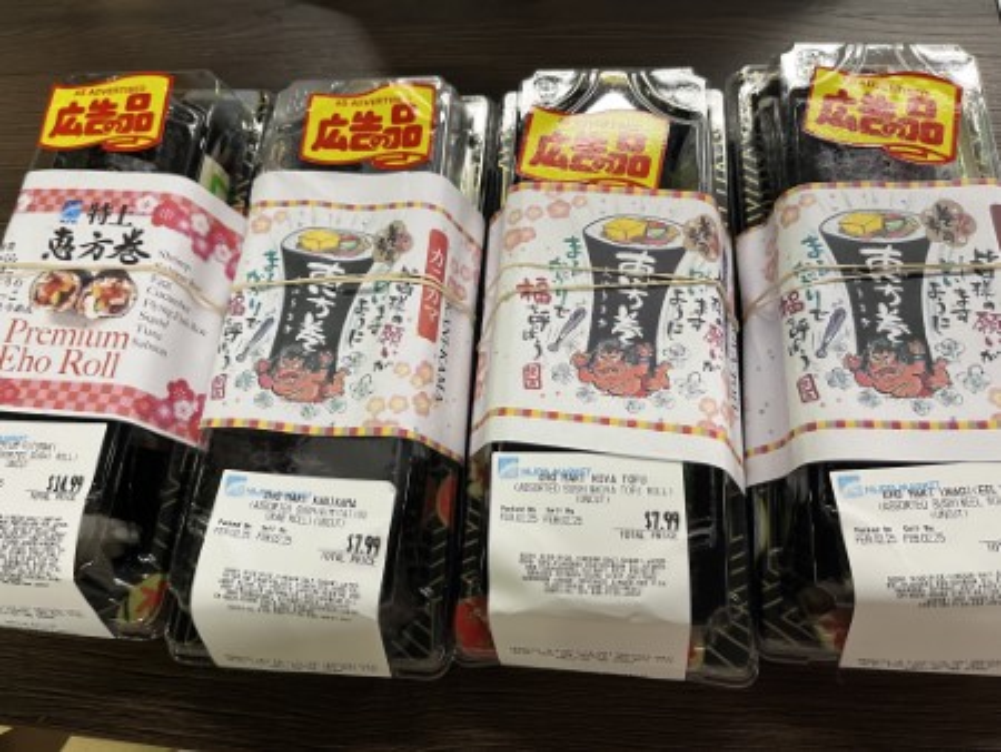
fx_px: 752
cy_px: 376
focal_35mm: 26
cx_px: 500
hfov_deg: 67.3
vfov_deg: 53.1
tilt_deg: -68.7
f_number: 1.6
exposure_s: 1/57
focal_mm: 5.1
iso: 160
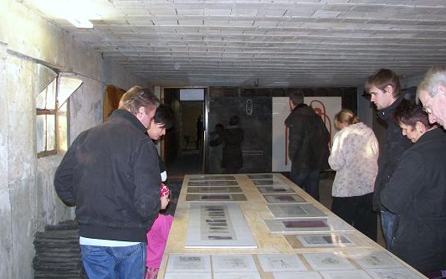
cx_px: 220
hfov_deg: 50.4
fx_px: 474
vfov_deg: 32.7
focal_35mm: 39
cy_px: 114
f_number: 2.8
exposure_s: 1/30
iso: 125
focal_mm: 6
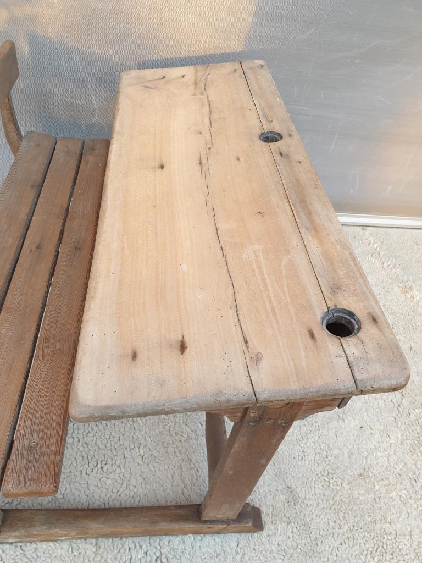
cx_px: 211
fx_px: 423
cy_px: 282
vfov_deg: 67.3
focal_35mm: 26
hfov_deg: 53.1
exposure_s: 1/50
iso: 80
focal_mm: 4.3
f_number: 2.4
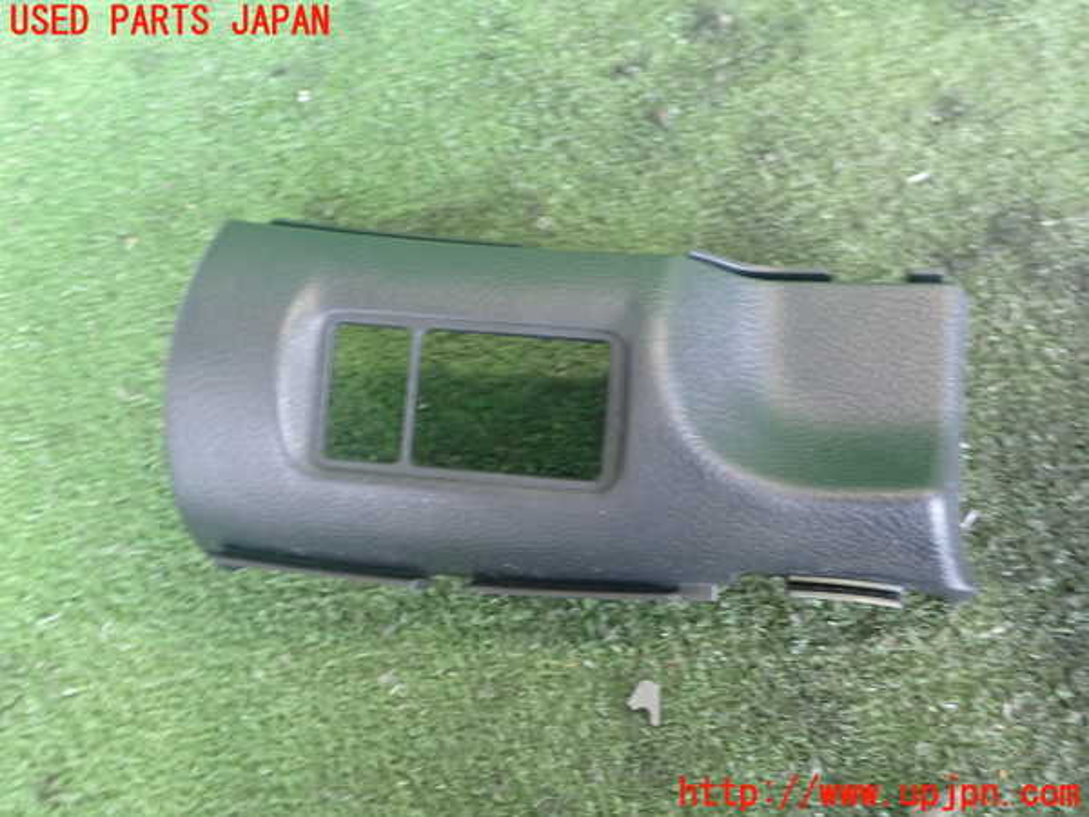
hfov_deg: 60.0
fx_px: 944
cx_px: 544
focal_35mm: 30
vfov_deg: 46.8
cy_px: 408
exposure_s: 1/30
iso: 500
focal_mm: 5.4
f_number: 2.3
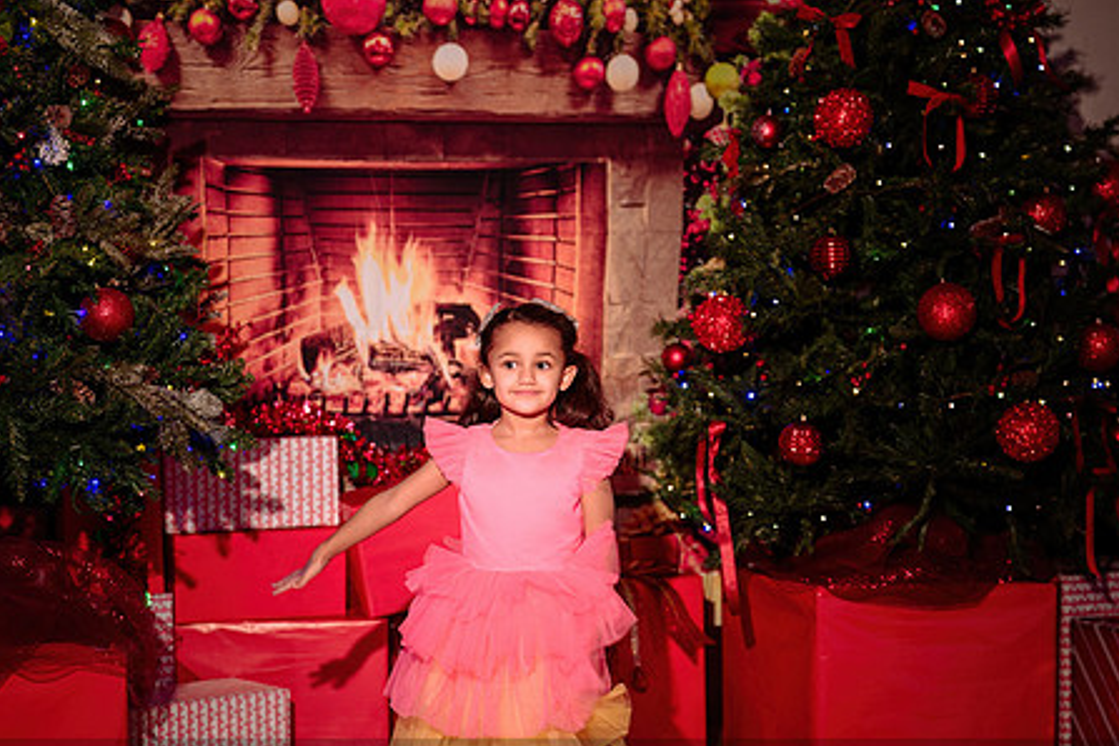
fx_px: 3015
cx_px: 475
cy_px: 527
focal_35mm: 97
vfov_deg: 14.1
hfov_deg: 21.0
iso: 500
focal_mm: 68
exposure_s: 1/250
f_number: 2
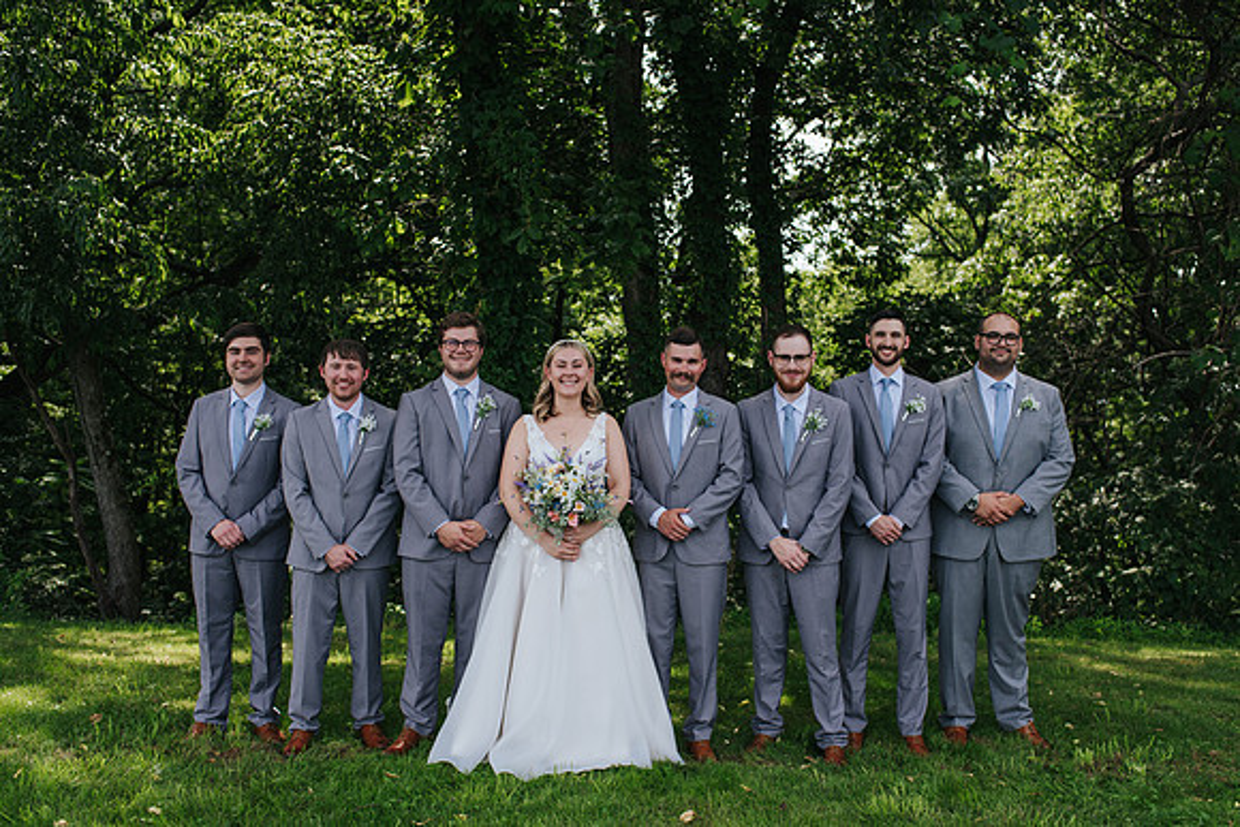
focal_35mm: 39
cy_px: 444
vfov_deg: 33.9
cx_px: 639
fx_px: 1358
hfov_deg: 49.1
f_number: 3.2
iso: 100
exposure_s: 1/400
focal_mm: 35
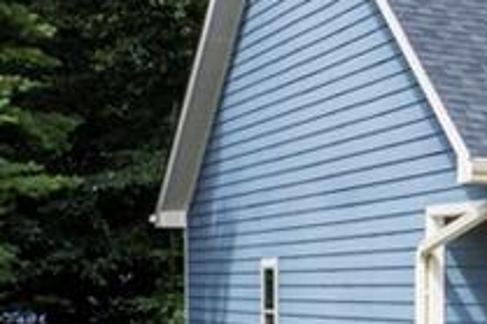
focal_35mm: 108
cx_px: 1174
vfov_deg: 12.5
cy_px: 304
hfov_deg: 13.6
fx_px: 1460
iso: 120
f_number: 2.8
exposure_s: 1/1600
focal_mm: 8.38
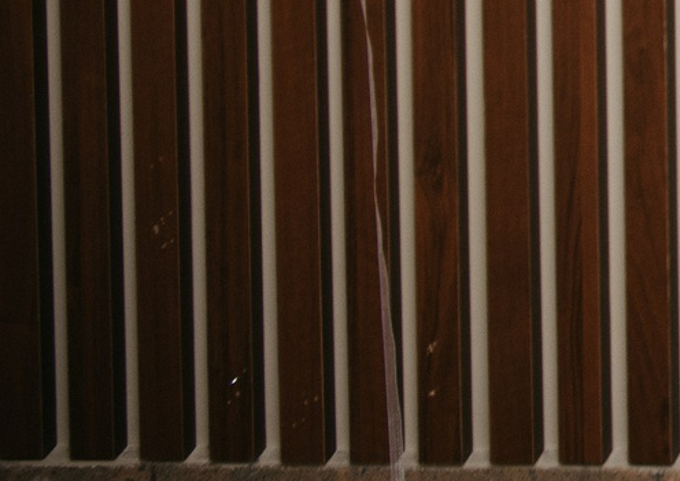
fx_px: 3465
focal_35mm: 180
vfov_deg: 7.2
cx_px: 2027
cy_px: -876
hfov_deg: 9.1
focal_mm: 29
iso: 160
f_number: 3.5
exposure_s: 1/160
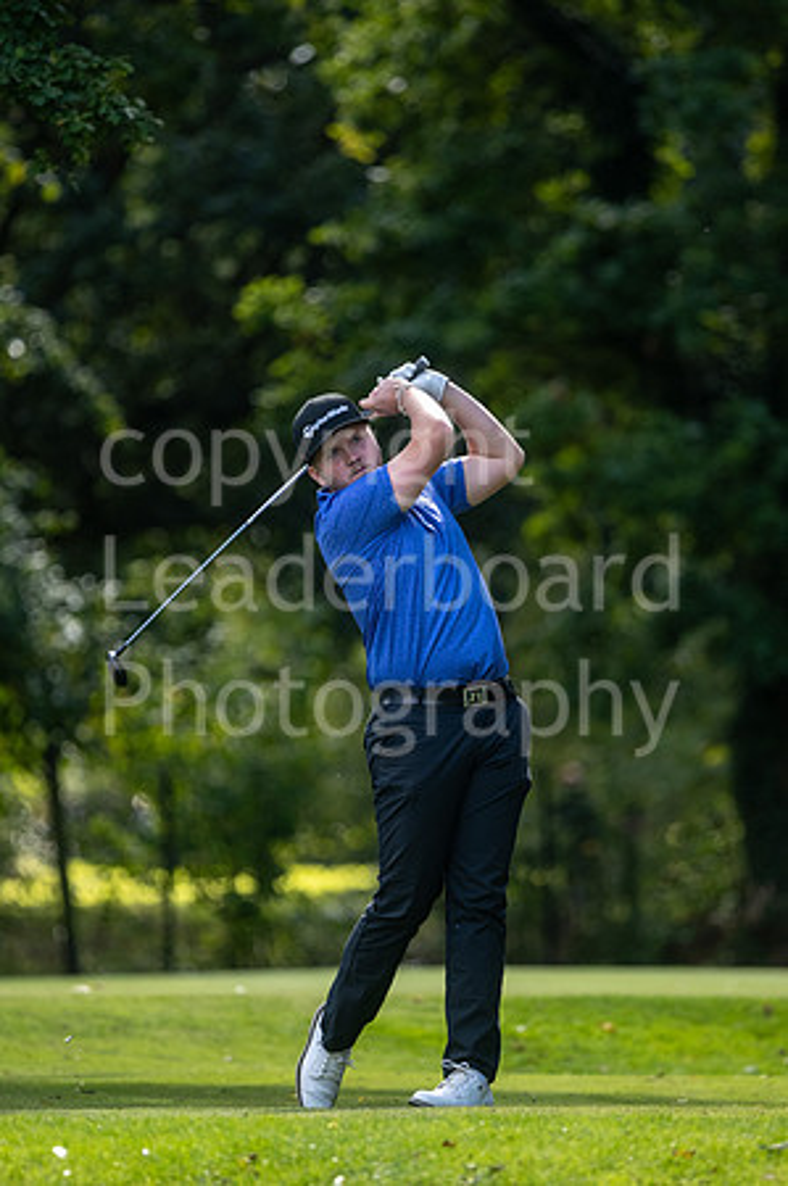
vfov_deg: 4.6
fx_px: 14808
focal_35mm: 450
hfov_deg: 3.0
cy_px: 593
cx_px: 394
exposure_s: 1/800
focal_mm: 300
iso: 400
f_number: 4
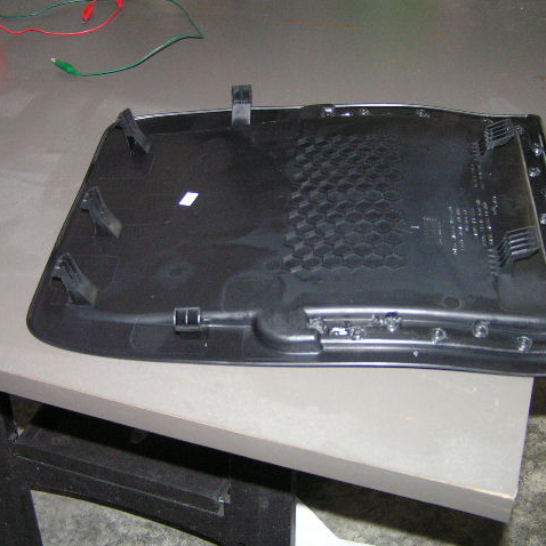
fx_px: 803
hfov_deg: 37.5
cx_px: 290
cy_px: 273
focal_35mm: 45
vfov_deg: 37.6
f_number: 2.8
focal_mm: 6.3
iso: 200
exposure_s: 1/40
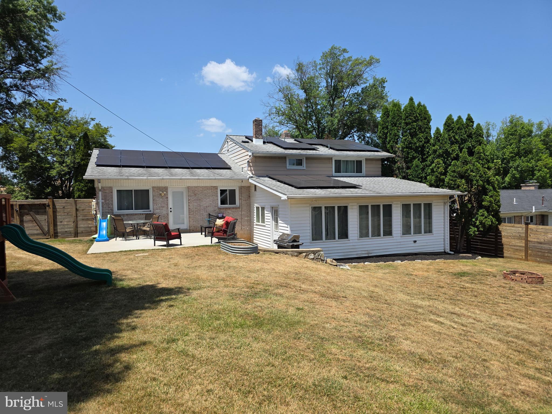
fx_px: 367
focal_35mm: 23
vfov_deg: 58.9
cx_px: 276
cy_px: 207
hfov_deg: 73.9
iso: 80
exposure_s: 1/5017
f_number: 1.7
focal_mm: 6.3
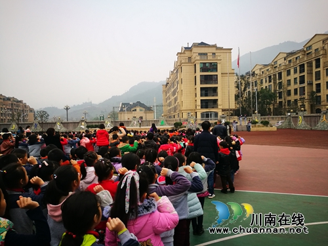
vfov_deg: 51.4
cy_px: 123
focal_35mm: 27
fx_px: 256
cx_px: 164
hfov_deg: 65.3
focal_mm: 4.5
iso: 160
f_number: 2.2
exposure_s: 1/60
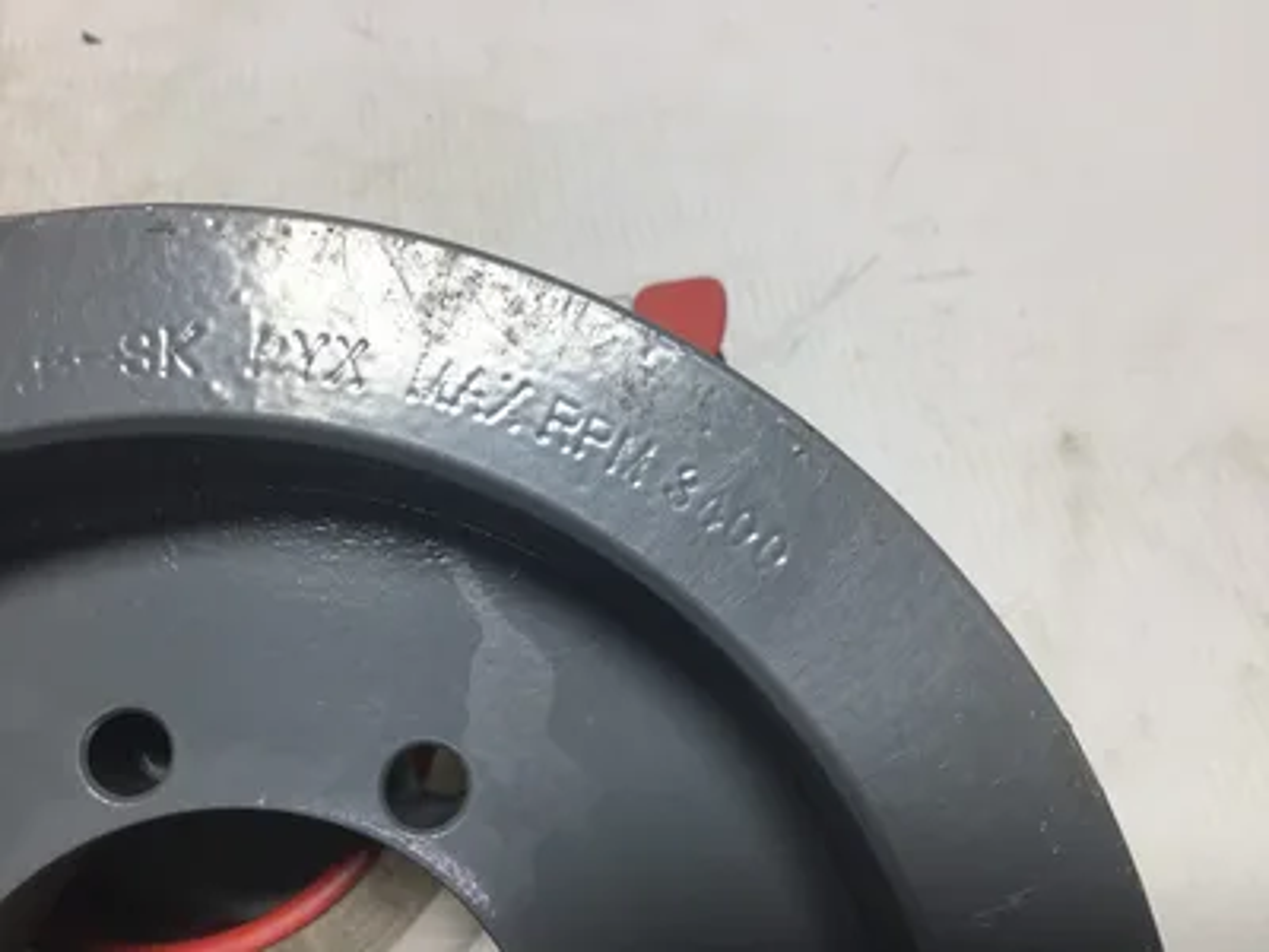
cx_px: 634
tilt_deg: -60.5
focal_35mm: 31
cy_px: 476
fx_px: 1136
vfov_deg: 45.4
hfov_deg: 58.4
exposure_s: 1/120
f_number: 2.4
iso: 25
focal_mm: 3.3
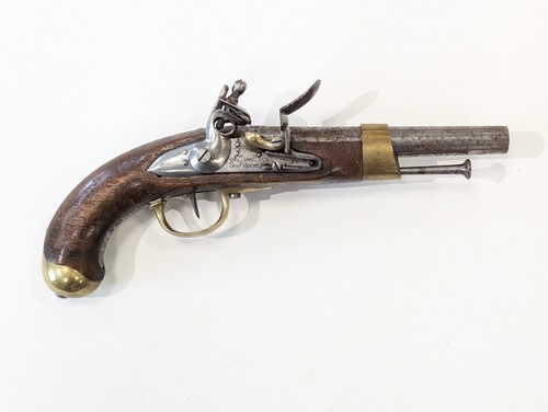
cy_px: 206
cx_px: 274
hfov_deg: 39.6
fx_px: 761
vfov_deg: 30.3
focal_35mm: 48
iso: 243
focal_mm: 6.81
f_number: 1.85
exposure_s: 1/99.9
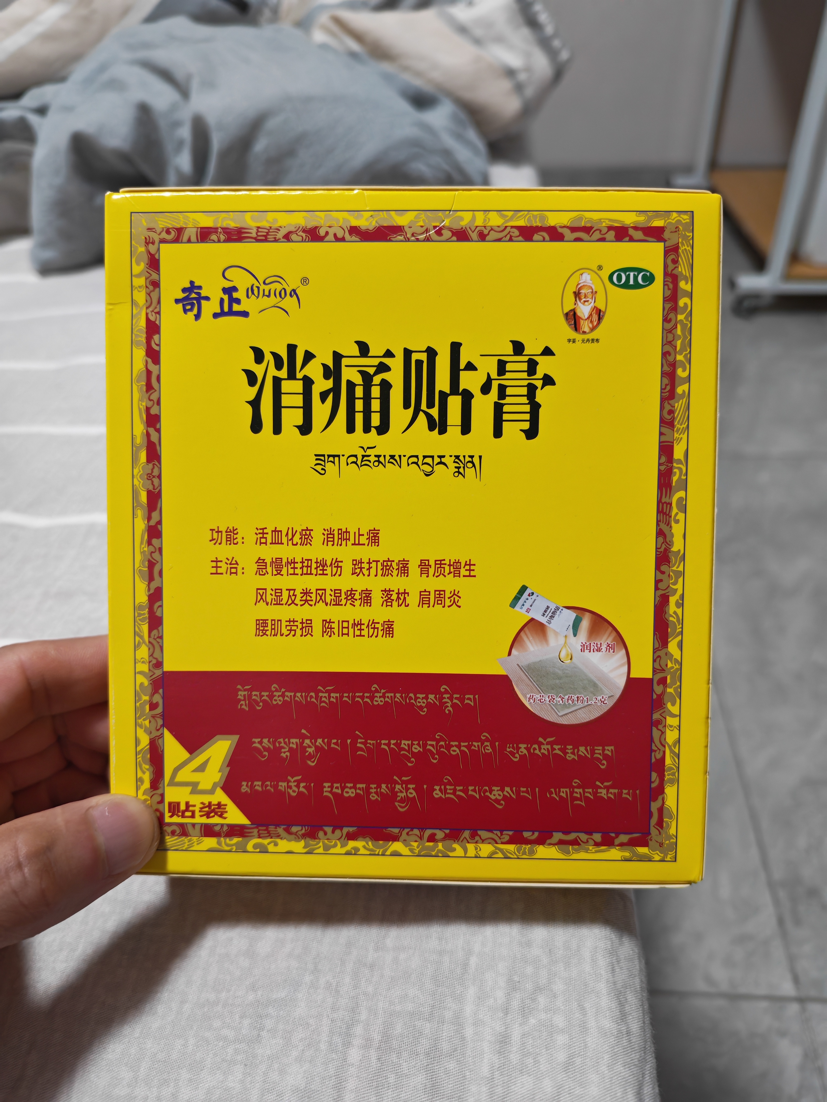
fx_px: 765
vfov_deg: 71.6
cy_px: 551
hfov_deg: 56.8
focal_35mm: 24
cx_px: 414
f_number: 1.9
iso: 2500
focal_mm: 6.12
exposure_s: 1/50
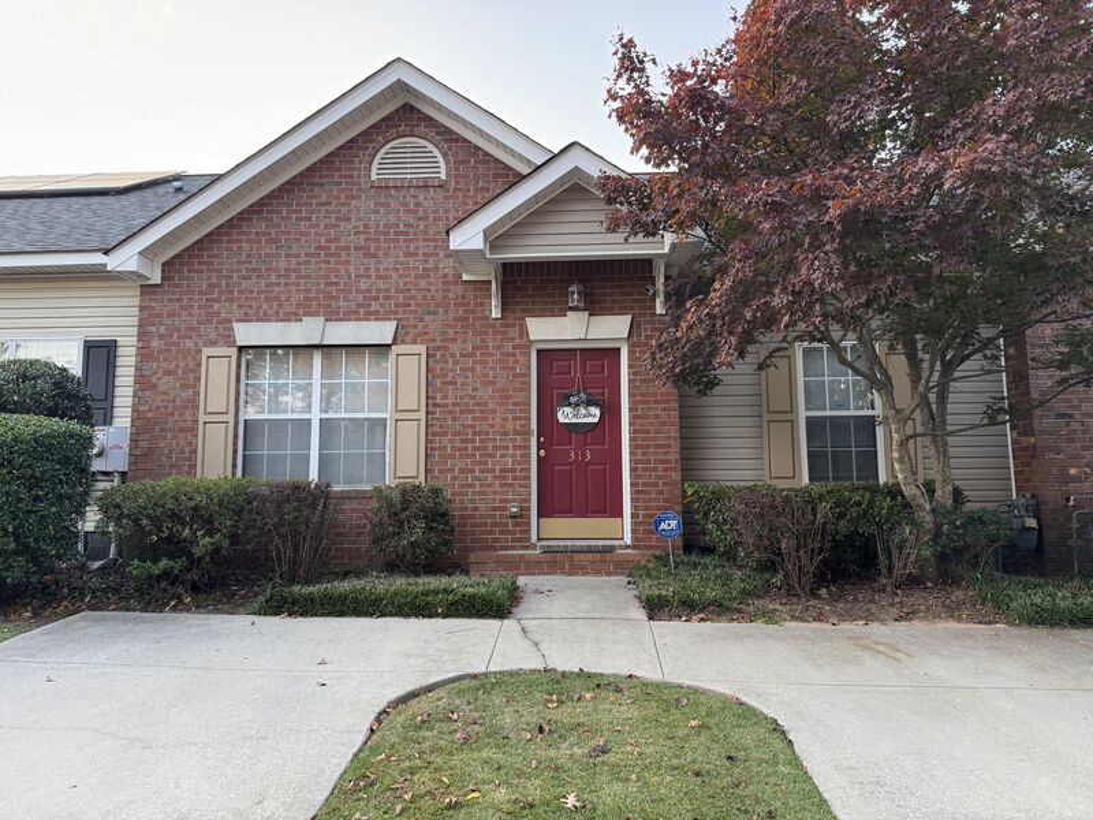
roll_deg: +0.1
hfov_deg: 71.6
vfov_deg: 56.8
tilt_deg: +6.3
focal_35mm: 24
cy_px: 410
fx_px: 758
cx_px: 546
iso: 100
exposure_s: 1/121
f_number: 1.78
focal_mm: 6.76
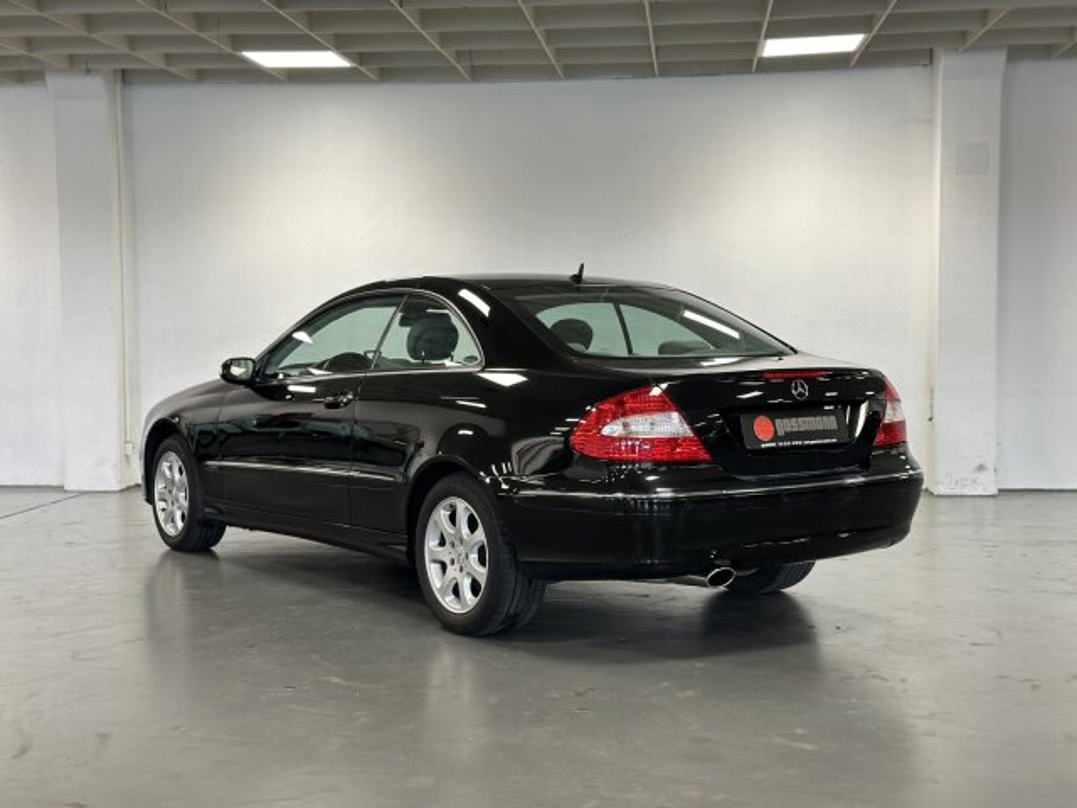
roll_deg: +0.5
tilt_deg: -3.3
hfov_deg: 39.7
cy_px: 404
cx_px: 538
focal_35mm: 48
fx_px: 1493
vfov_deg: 30.3
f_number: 1.78
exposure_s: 1/60
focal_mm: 6.86
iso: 200
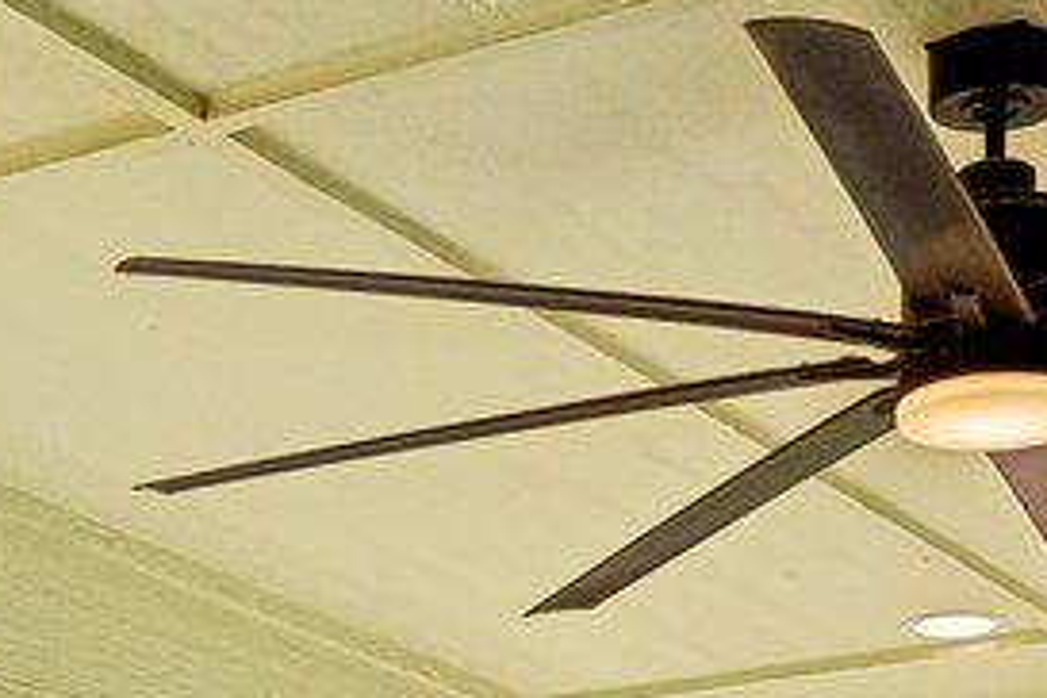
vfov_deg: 9.9
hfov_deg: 16.9
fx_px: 3490
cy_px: 1751
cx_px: 192
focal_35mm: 120
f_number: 8
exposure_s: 1/800
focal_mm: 16
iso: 200
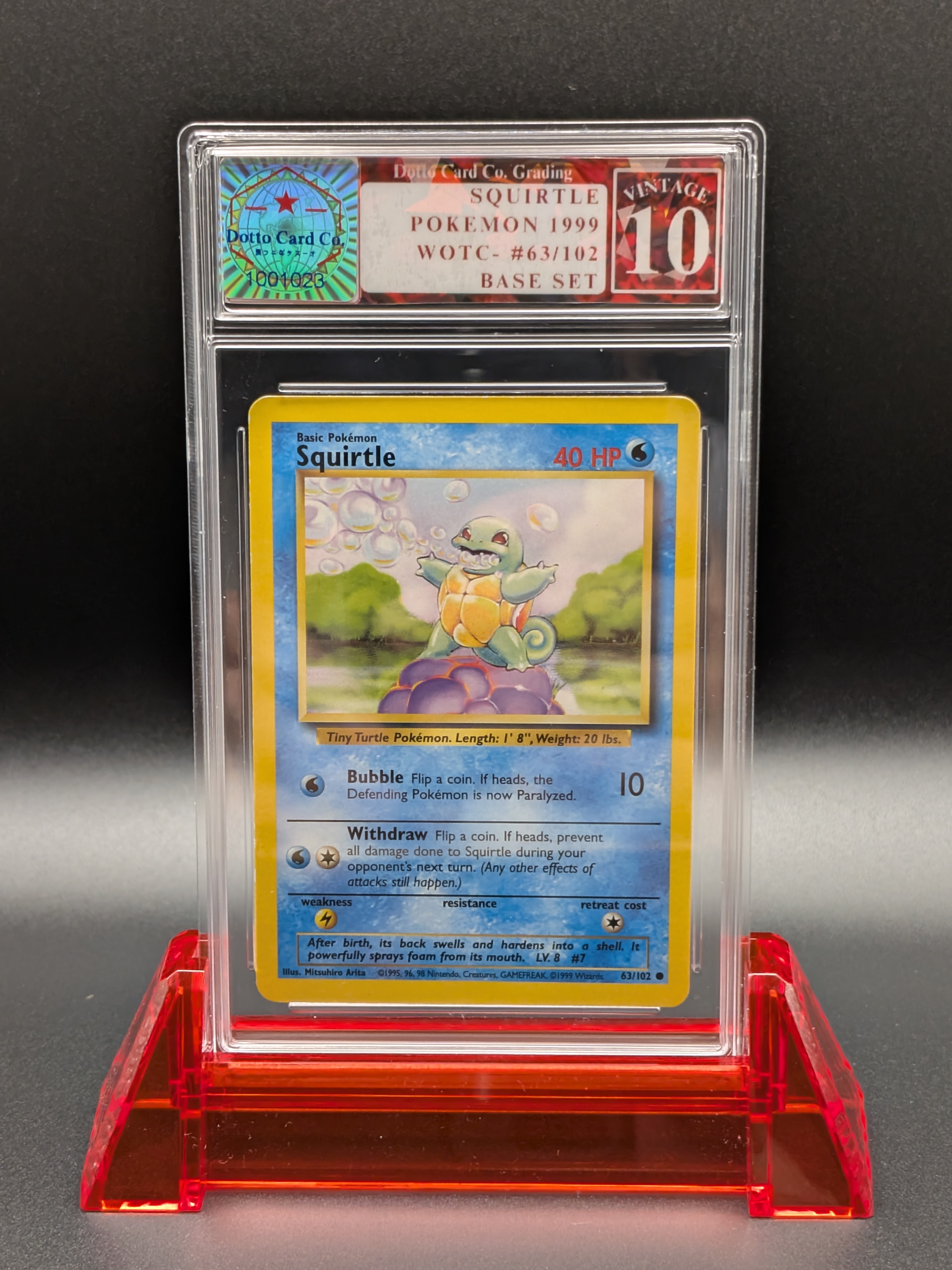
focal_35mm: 49
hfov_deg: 29.7
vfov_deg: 38.9
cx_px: 476
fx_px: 1797
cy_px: 635
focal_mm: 4.53
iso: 80
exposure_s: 1/32.8
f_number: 1.7
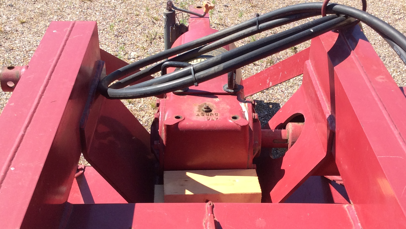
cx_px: 205
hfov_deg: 39.2
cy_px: 132
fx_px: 571
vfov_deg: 22.6
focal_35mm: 53
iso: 32
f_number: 2.4
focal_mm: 3.3
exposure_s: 1/853
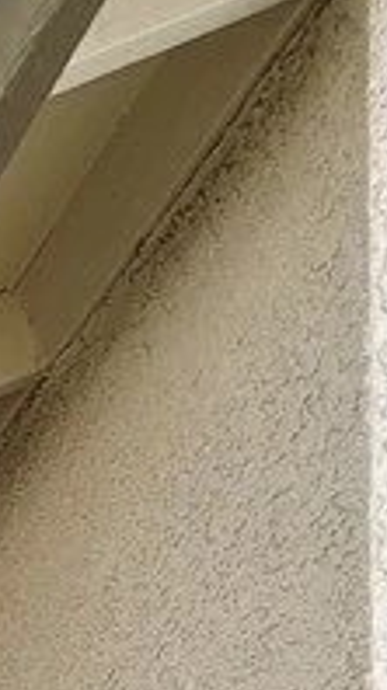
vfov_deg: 12.9
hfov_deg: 7.8
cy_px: 1563
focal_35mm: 135
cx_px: -753
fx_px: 2469
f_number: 1.8
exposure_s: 1/120
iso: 138
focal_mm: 5.56
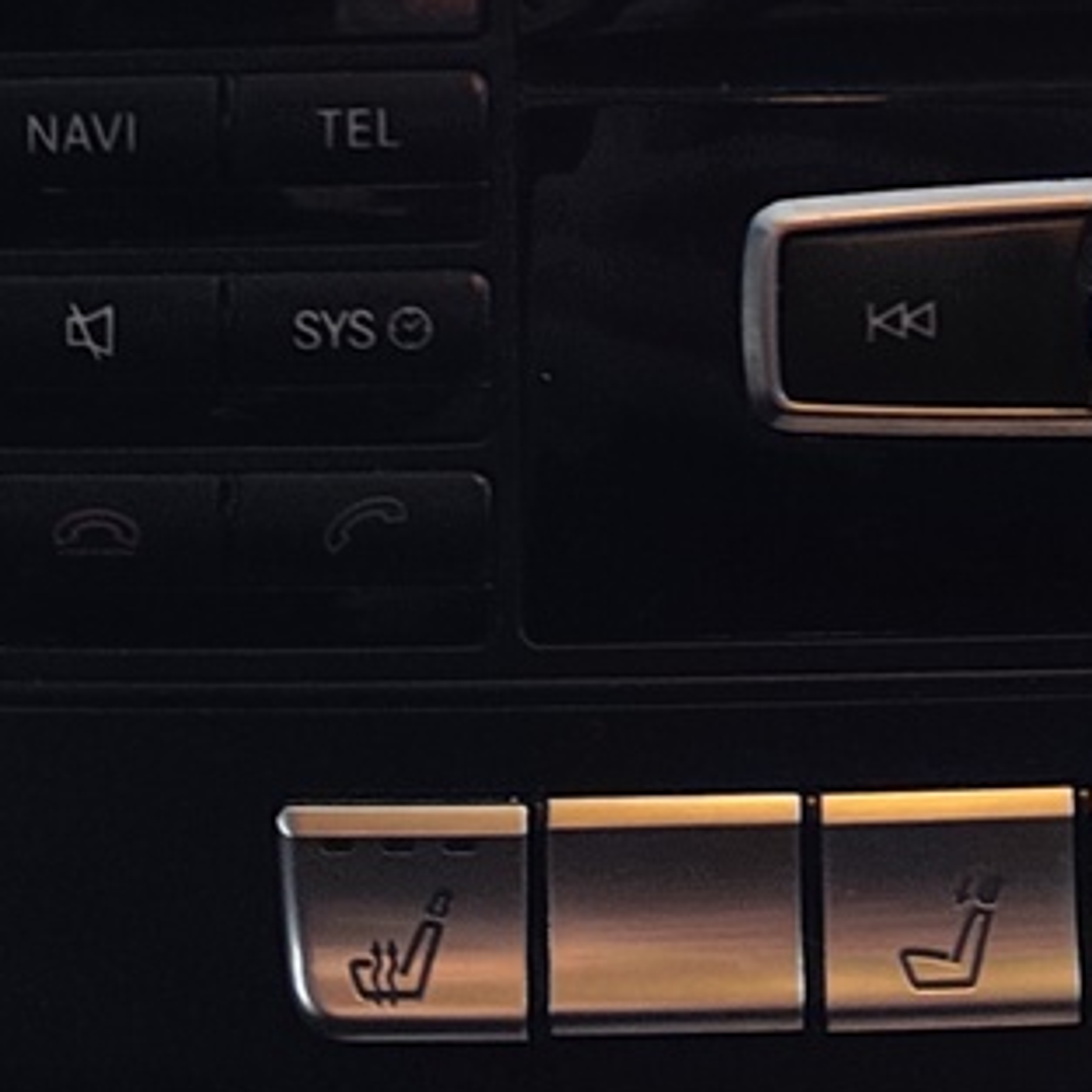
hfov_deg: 16.5
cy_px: -729
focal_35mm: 104
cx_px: 970
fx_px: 3712
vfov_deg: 15.0
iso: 125
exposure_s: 1/50
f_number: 1.7
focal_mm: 6.04
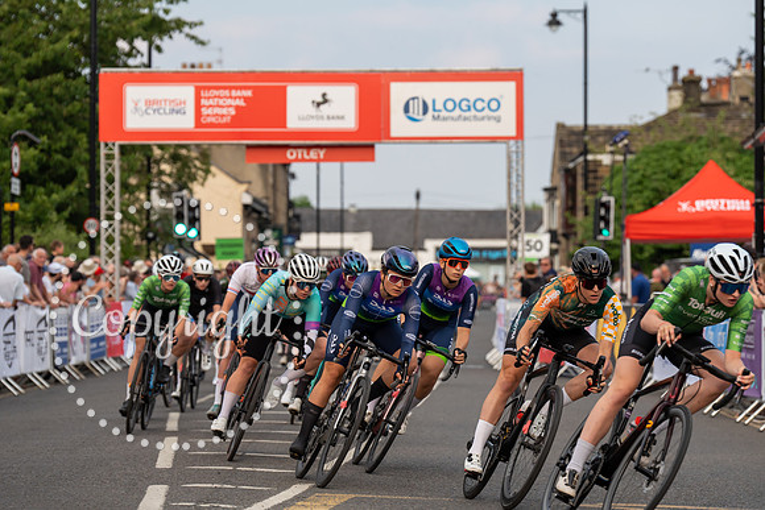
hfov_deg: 14.2
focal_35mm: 144
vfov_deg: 9.5
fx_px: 3061
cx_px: 382
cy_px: 255
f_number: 4.5
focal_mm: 144
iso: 500
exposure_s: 1/1000
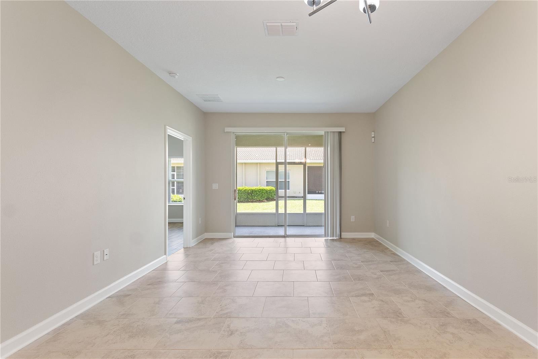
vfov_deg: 77.3
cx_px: 269
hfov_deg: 100.4
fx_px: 224
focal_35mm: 15
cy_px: 180
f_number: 4.5
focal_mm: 10
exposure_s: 1/13
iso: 400
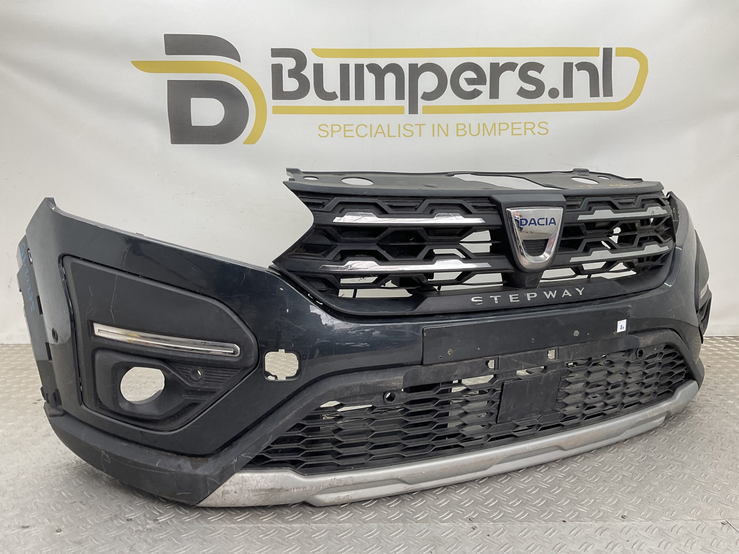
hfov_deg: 61.7
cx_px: 370
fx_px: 619
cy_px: 277
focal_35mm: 29
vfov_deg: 48.2
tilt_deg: -9.3
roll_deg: -0.6
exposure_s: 1/100
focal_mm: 3
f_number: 1.8
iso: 25
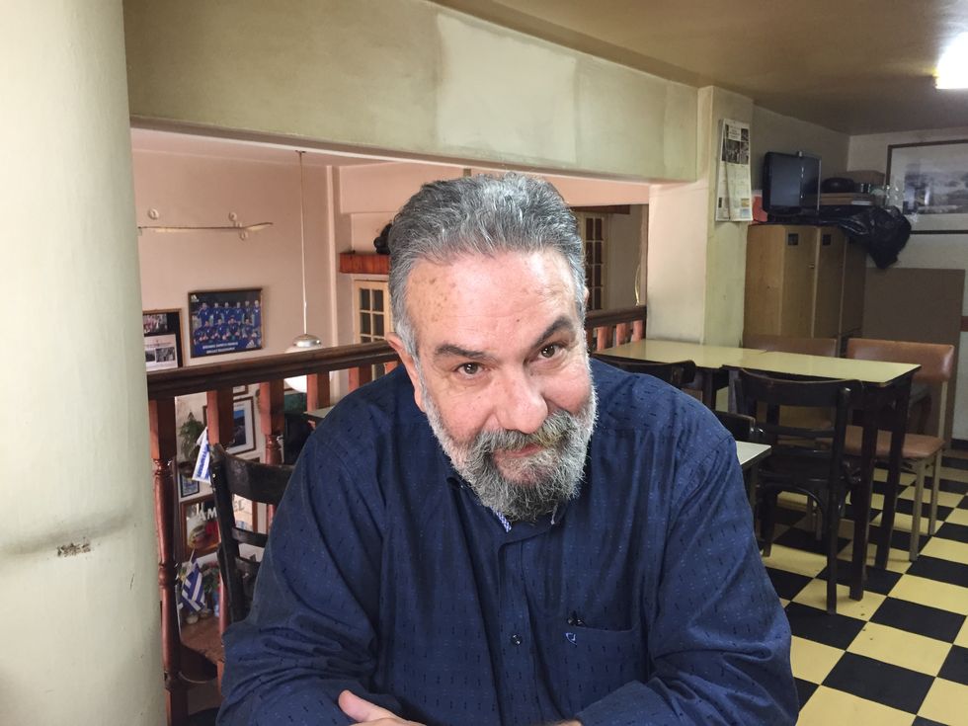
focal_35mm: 29
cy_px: 363
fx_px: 811
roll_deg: -0.5
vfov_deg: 48.2
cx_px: 484
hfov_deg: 61.7
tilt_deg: -7.5
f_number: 2.2
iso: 160
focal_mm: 4.15
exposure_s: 1/33
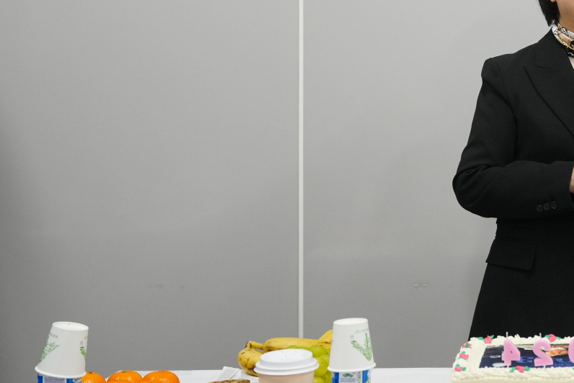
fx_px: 1260
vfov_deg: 17.0
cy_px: 25
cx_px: 589
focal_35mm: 79
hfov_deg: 24.4
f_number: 4
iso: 2000
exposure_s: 1/160
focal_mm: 35
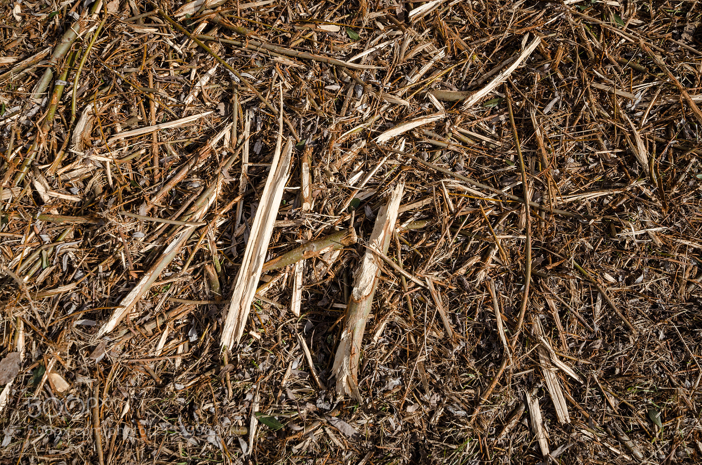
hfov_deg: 62.0
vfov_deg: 43.4
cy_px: 232
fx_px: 584
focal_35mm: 30
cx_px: 351
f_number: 8
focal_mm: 20
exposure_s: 1/1600
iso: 400
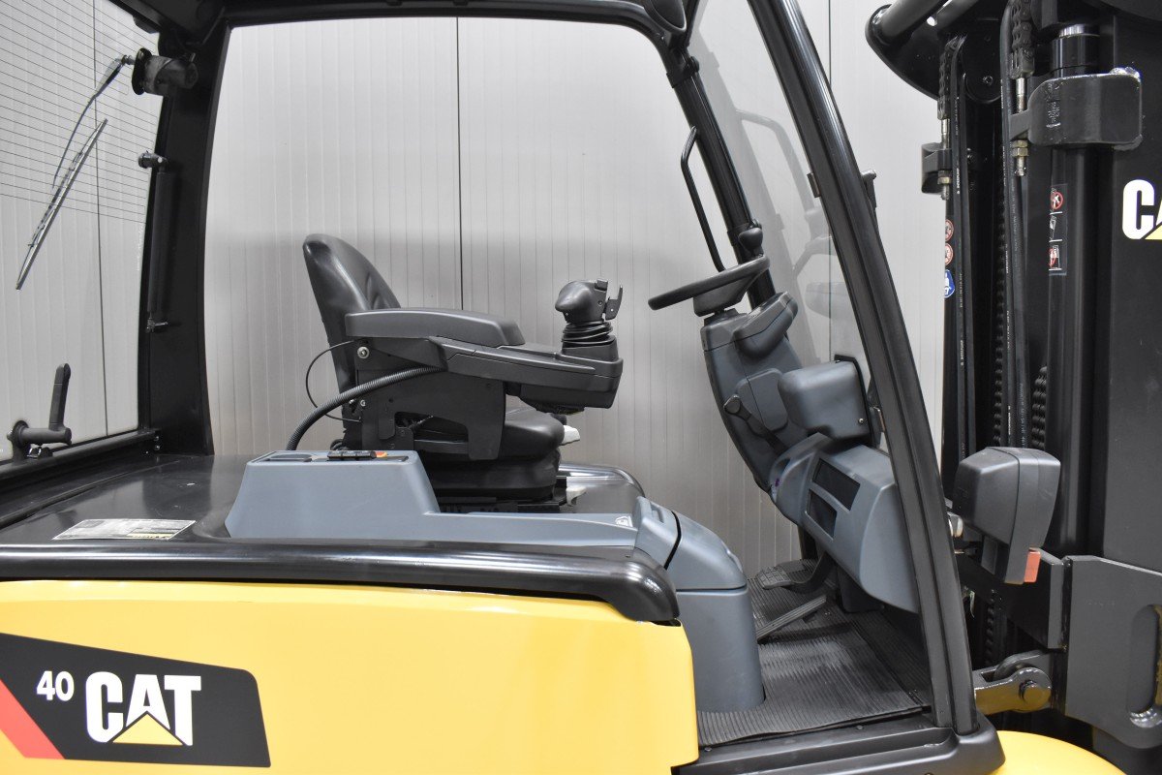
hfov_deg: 61.9
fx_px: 968
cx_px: 581
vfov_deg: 43.6
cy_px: 388
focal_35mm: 30
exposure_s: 1/20
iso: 1600
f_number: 5
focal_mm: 20
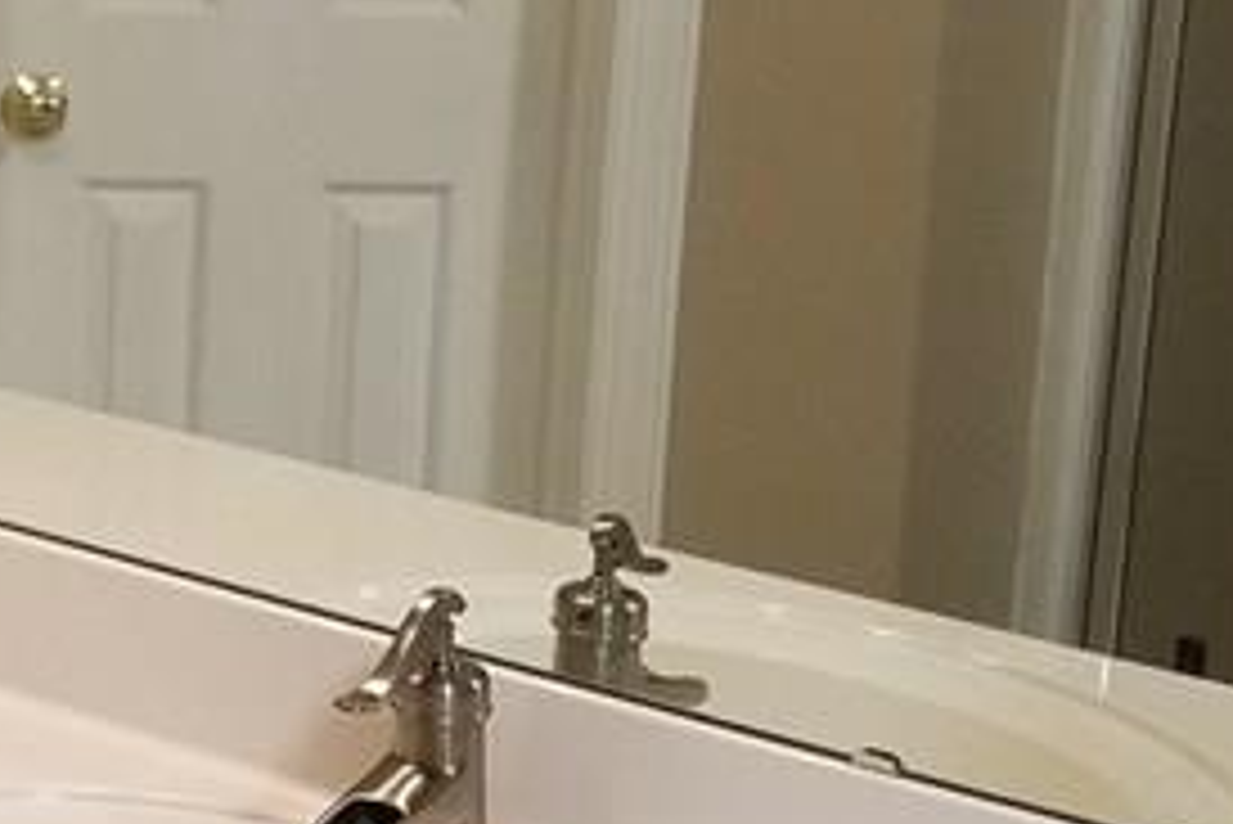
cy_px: 95
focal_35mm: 101
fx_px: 3461
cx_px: -360
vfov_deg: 13.5
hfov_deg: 18.8
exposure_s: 1/24
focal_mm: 4.2
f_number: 1.7
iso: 200
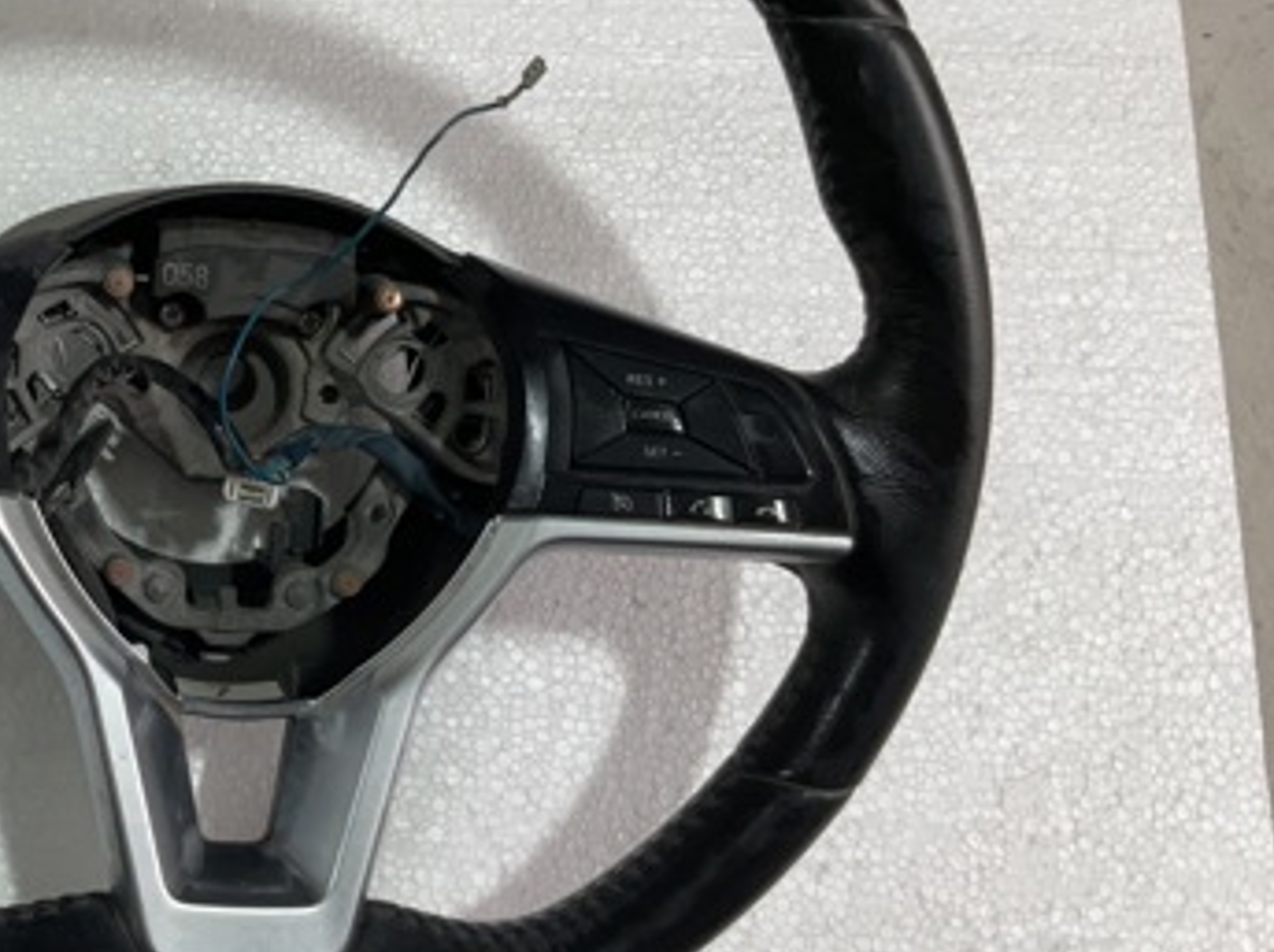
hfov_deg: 33.9
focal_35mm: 54
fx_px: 1985
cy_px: 398
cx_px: 152
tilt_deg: -77.9
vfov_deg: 26.9
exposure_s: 1/100
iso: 25
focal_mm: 3
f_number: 1.8
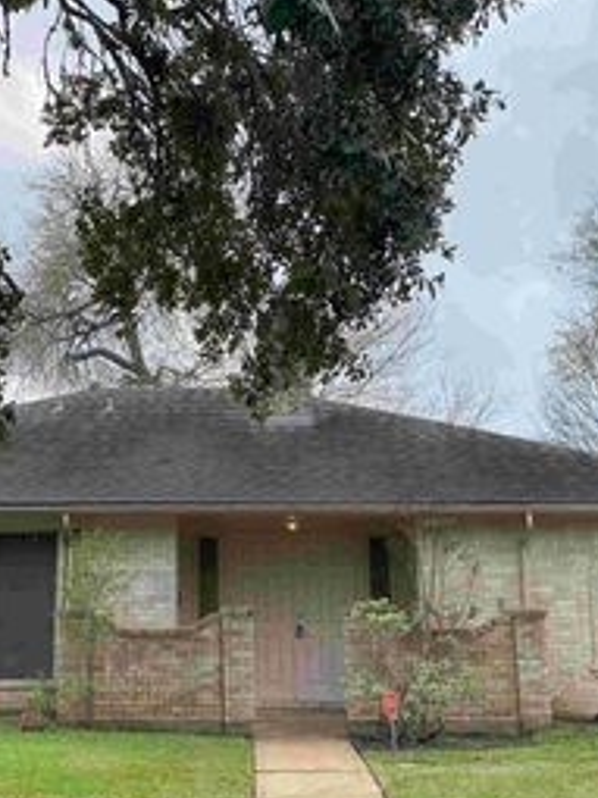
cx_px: 175
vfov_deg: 37.5
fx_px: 1176
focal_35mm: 51
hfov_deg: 28.3
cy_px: 377
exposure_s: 1/2105
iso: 32
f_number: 1.8
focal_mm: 4.25
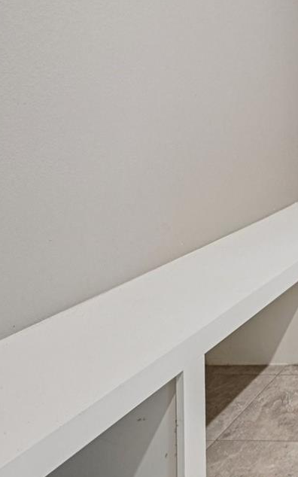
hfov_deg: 21.5
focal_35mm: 36
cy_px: 81
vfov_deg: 50.1
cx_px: 546
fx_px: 468
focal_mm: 14
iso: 400
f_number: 8
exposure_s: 1/6
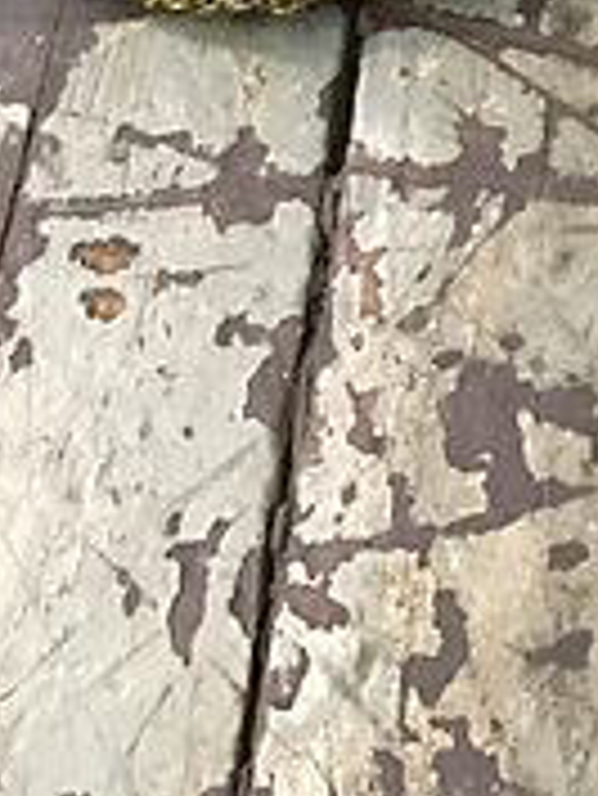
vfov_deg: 16.4
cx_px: 953
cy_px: -616
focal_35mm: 101
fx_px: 2324
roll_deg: +1.0
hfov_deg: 13.6
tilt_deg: -44.8
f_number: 1.8
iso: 100
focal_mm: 3.99
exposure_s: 1/9
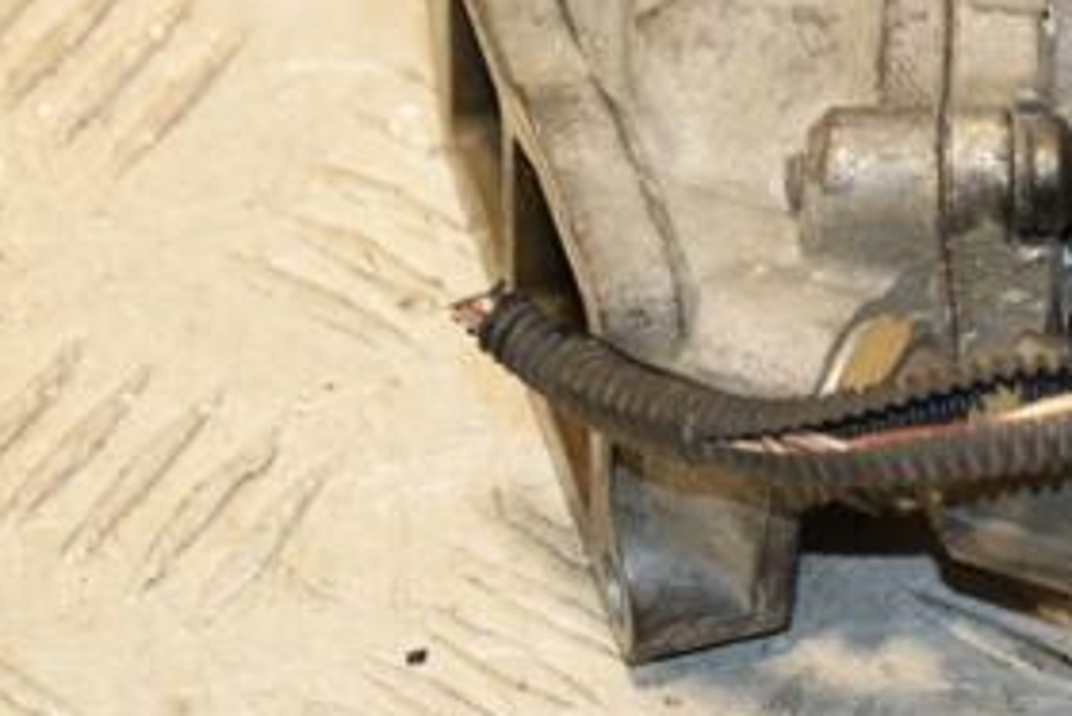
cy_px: 211
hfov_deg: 8.0
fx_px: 7656
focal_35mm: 257
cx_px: 1083
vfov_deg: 5.4
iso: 800
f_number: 6.3
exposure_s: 1/200
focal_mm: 80
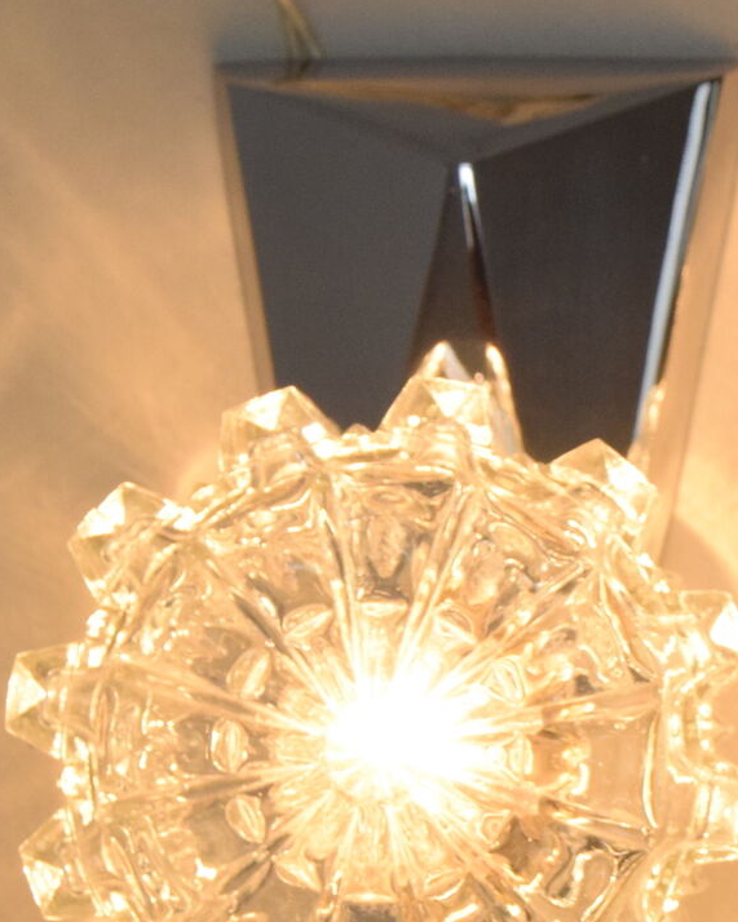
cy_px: 756
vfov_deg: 12.8
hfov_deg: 10.1
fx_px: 4096
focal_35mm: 150
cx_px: 927
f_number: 9
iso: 1600
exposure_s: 1/320
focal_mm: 38
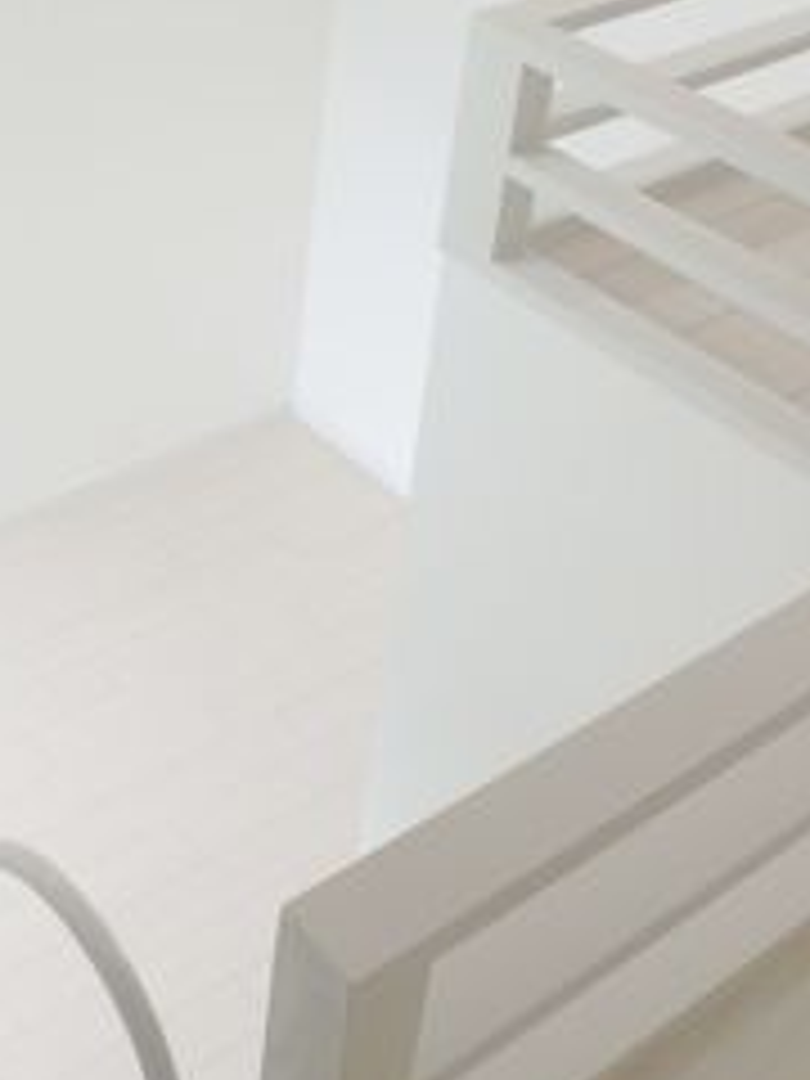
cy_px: 207
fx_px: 1747
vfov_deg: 33.3
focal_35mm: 56
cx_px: 22
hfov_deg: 25.0
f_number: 3.5
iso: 200
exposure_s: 1/50
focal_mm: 3.7
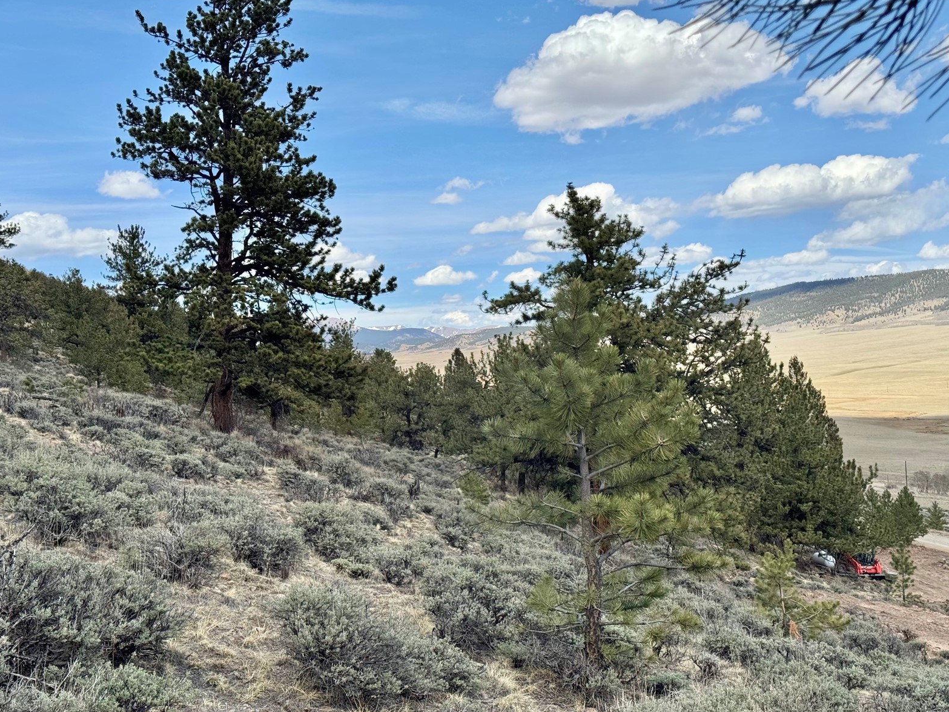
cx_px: 473
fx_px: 1344
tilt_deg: -0.1
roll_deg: +1.7
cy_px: 352
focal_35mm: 49
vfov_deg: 29.7
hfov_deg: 38.9
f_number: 1.78
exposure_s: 1/4975
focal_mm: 6.76
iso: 64
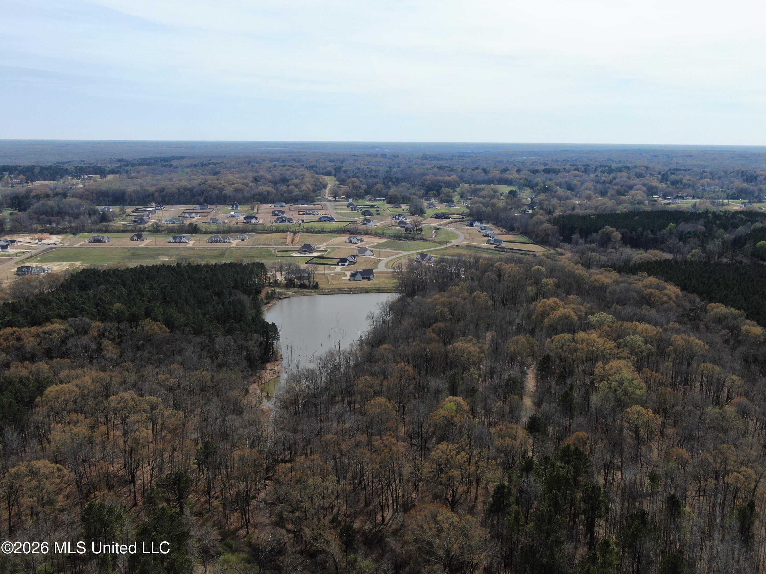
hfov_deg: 58.4
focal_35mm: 31
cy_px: 287
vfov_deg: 45.4
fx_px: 686
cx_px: 383
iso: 100
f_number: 3.1
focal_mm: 5.33
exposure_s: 1/1250
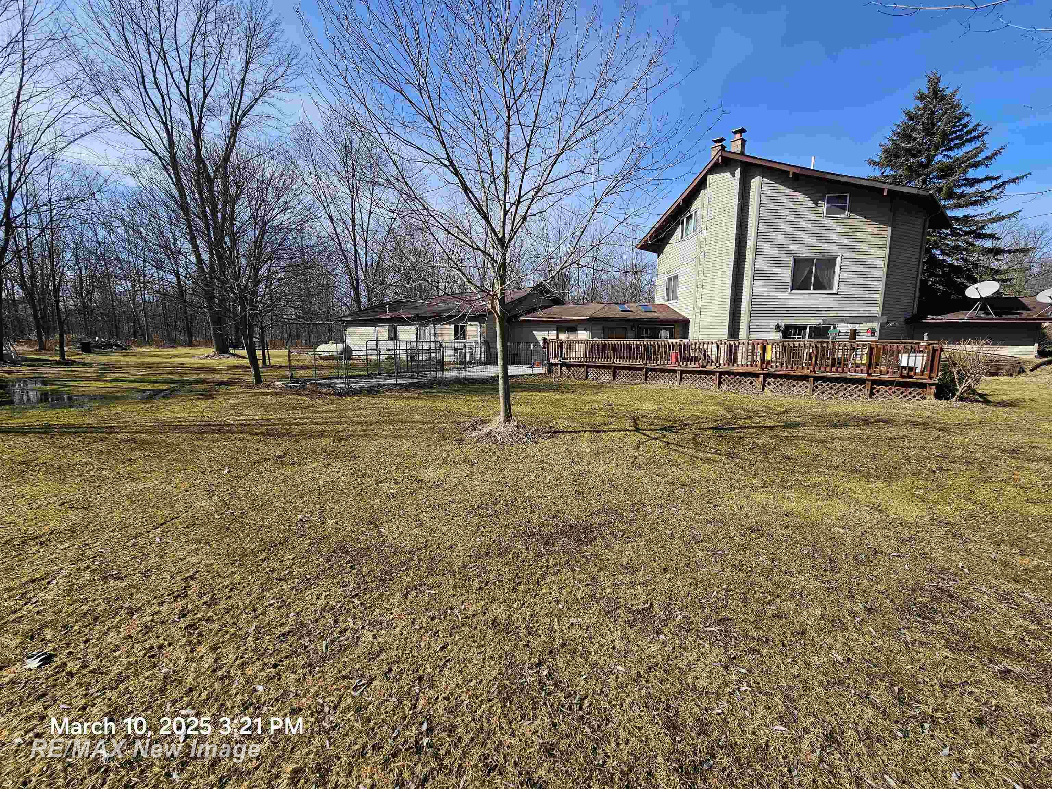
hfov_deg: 106.2
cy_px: 394
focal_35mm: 13
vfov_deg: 89.9
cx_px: 526
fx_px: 395
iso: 50
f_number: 2.2
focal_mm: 2.2
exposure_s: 1/1920
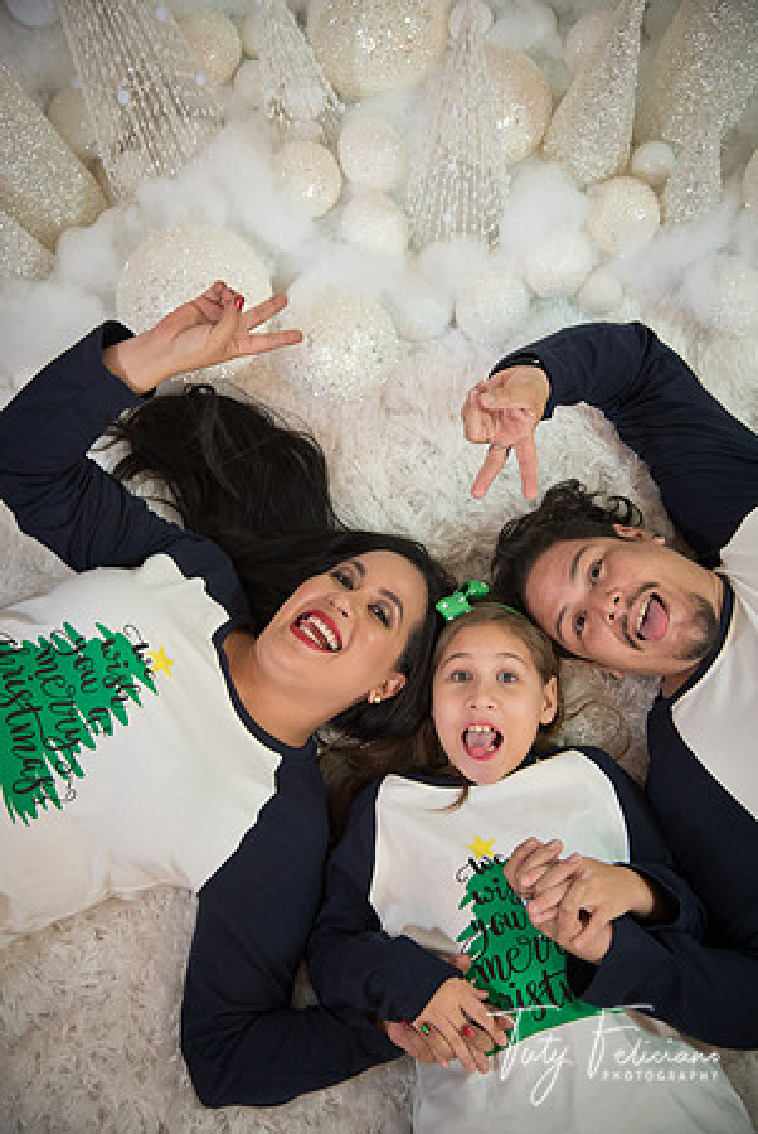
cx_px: 379
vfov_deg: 39.6
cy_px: 567
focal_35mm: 50
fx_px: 1575
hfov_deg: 27.1
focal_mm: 50
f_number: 4.5
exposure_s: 1/100
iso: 1000
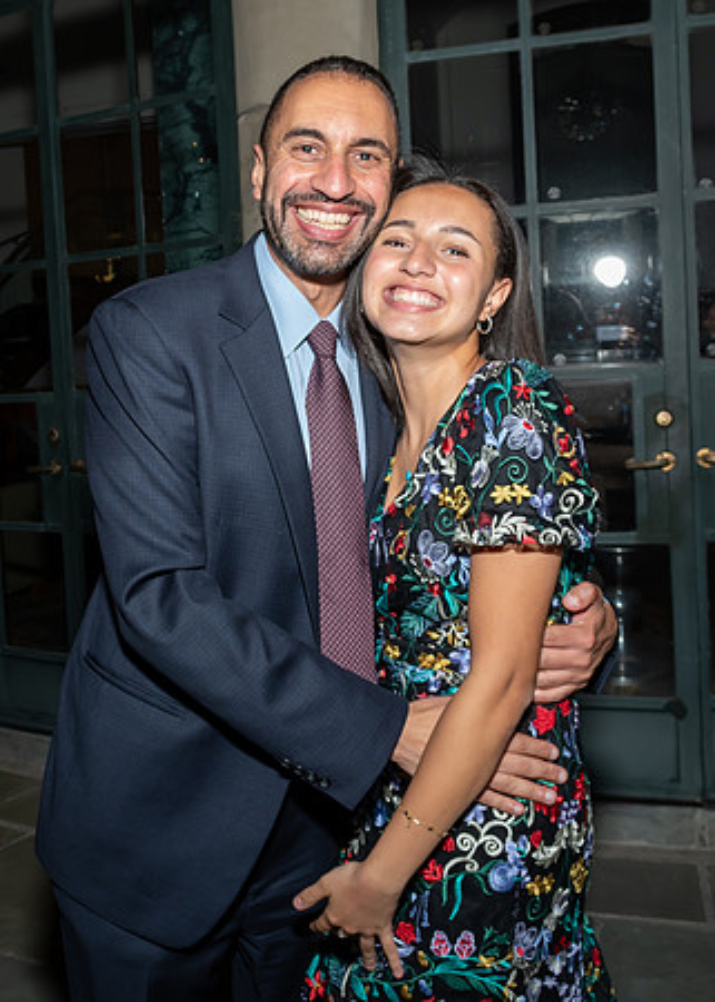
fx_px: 1241
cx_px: 175
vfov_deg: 43.8
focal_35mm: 44
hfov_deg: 31.5
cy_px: 418
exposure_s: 1/250
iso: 500
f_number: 5.6
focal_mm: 17
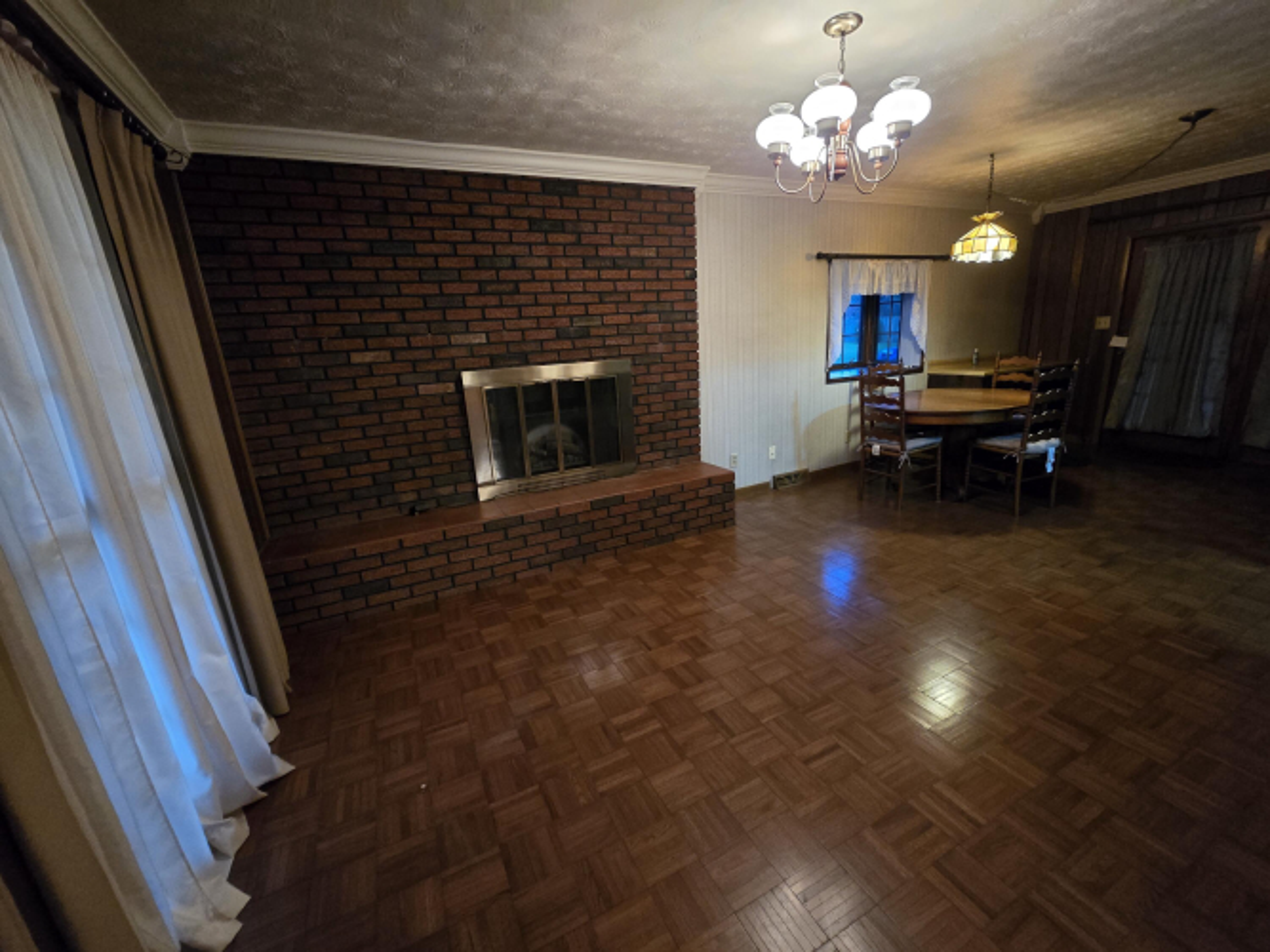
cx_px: 635
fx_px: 477
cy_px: 476
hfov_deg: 106.2
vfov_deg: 89.9
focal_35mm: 13
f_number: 2.2
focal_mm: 2.2
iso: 1250
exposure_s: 1/30
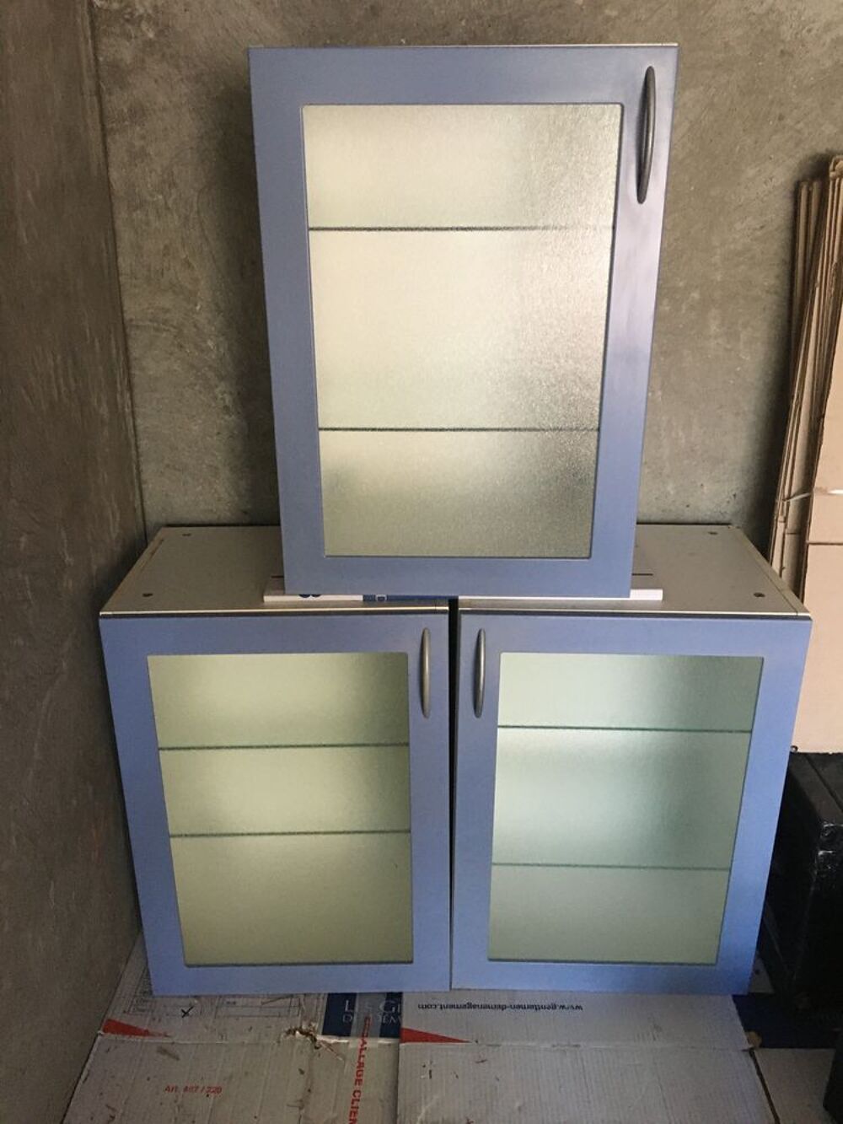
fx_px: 941
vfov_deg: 61.7
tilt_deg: -20.7
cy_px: 562
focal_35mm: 29
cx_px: 422
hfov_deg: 48.2
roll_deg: -0.1
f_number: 2.2
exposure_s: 1/20
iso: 200
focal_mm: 4.15
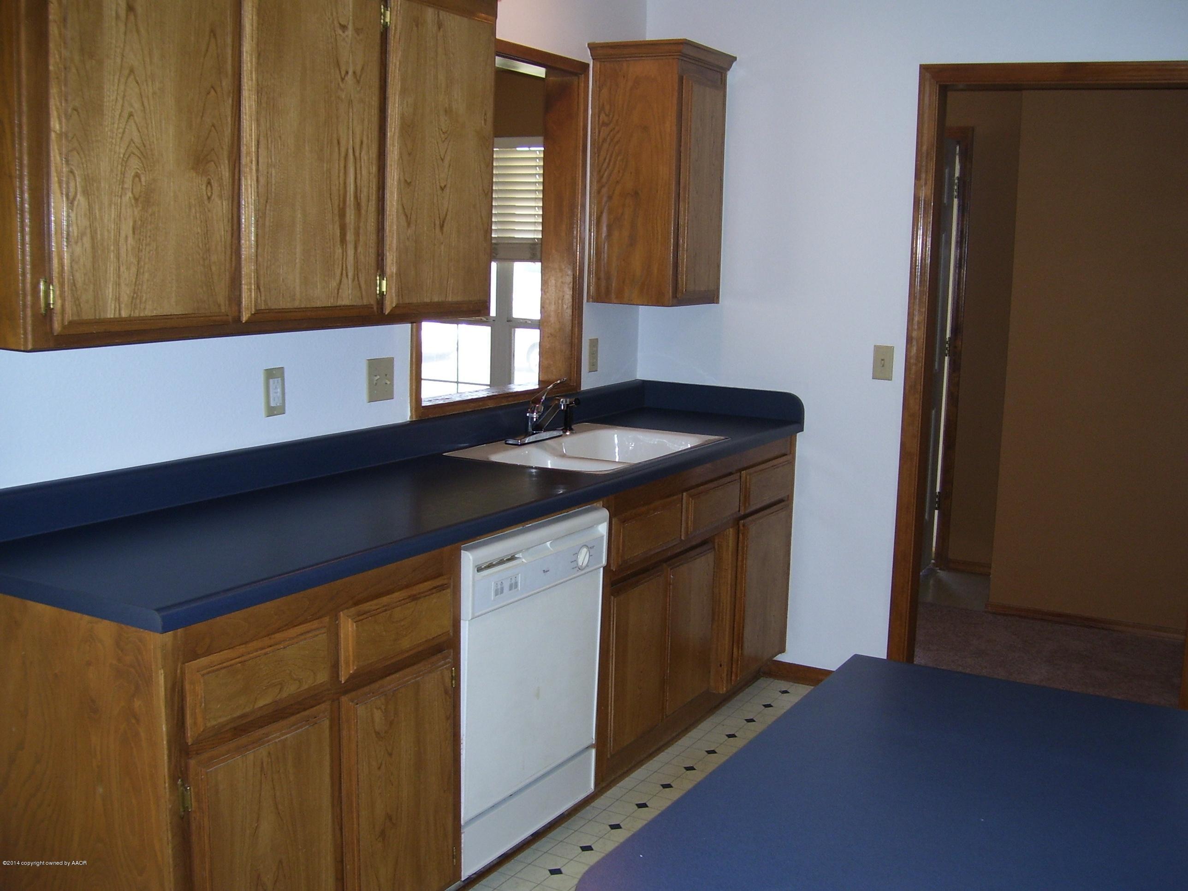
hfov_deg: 50.1
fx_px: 1270
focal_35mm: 37
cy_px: 446
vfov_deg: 38.7
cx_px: 594
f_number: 2.7
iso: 80
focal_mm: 6
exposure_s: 1/60
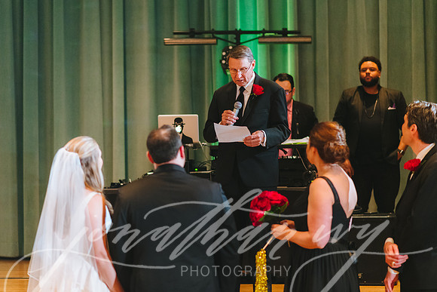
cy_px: 145
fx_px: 1137
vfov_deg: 14.6
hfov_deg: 21.7
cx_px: 198
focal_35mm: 94
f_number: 2.2
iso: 2500
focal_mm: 85
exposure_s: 1/160
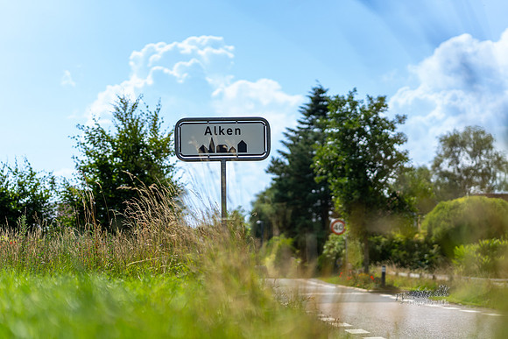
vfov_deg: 16.1
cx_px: 254
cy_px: 170
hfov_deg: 23.9
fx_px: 1200
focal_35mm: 85
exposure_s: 1/4000
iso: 50
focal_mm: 85
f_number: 1.8
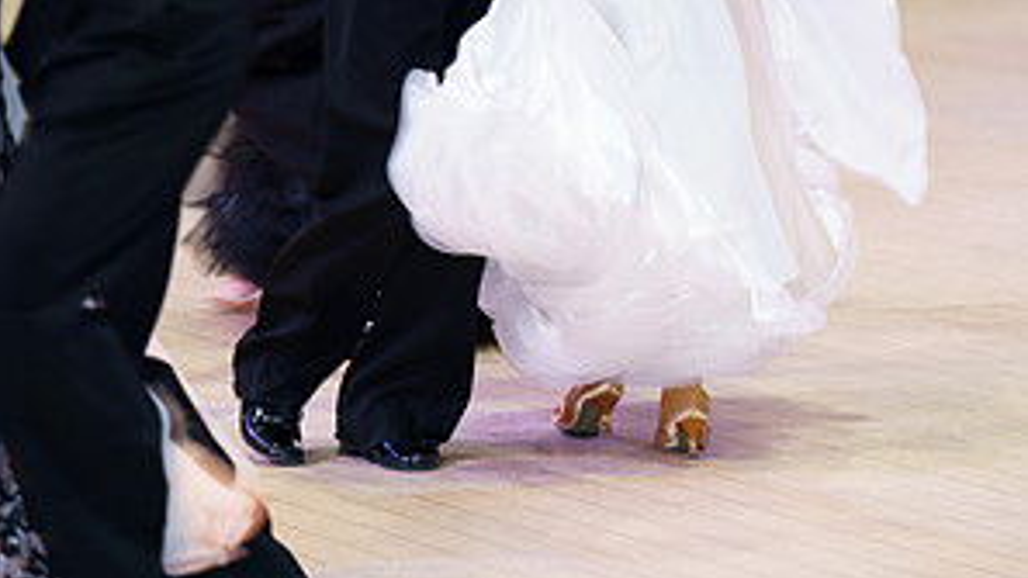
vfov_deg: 4.1
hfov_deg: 7.4
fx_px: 7959
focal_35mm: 292
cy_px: -194
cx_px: 516
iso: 640
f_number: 2.8
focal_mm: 184
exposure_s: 1/125
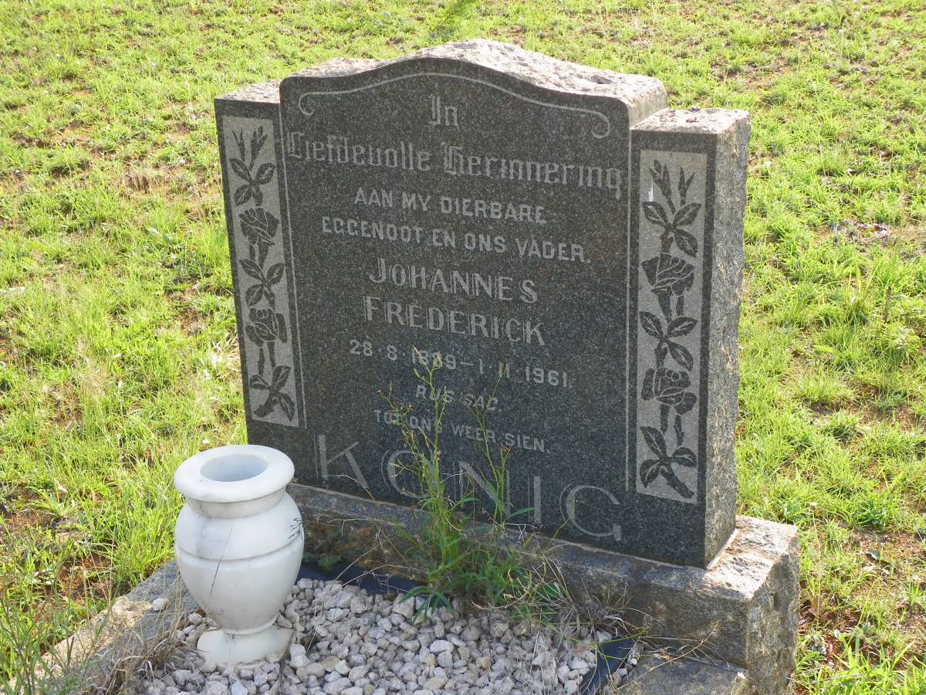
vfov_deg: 26.1
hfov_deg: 34.3
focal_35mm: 56
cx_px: 463
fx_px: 1498
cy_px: 348
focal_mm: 9.9
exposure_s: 1/80
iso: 64
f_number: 3.5
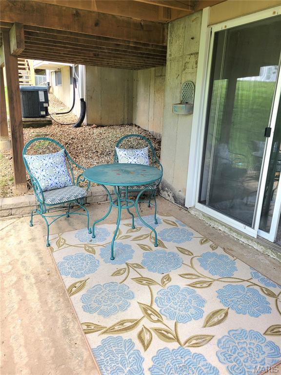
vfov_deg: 67.3
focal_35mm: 26
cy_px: 188
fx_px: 281
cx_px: 140
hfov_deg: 53.1
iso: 40
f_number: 1.8
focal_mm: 5.4
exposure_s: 1/312
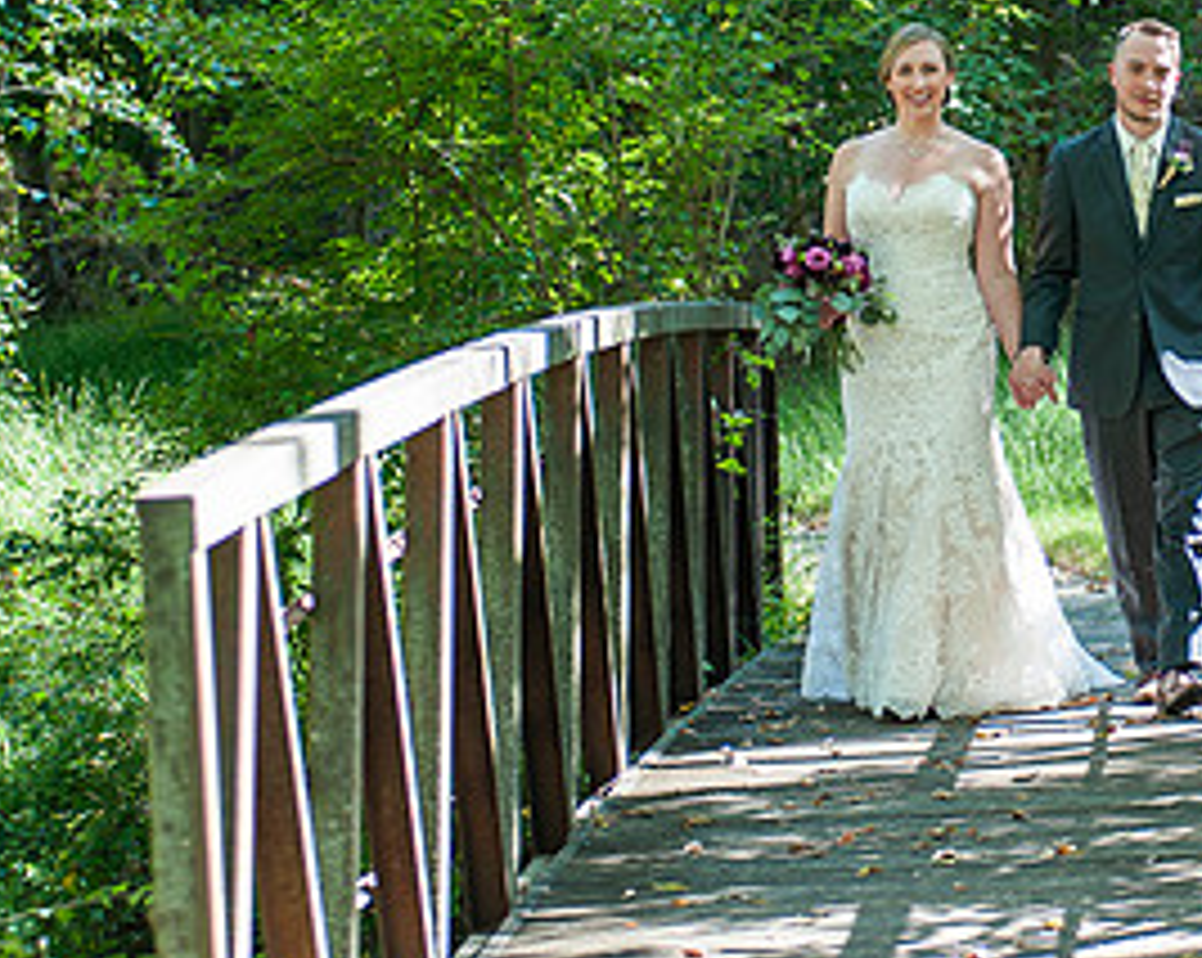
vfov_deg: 8.9
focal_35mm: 173
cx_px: 1176
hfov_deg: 11.1
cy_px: 223
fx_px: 6148
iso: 160
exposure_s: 1/160
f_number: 3.2
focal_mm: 80
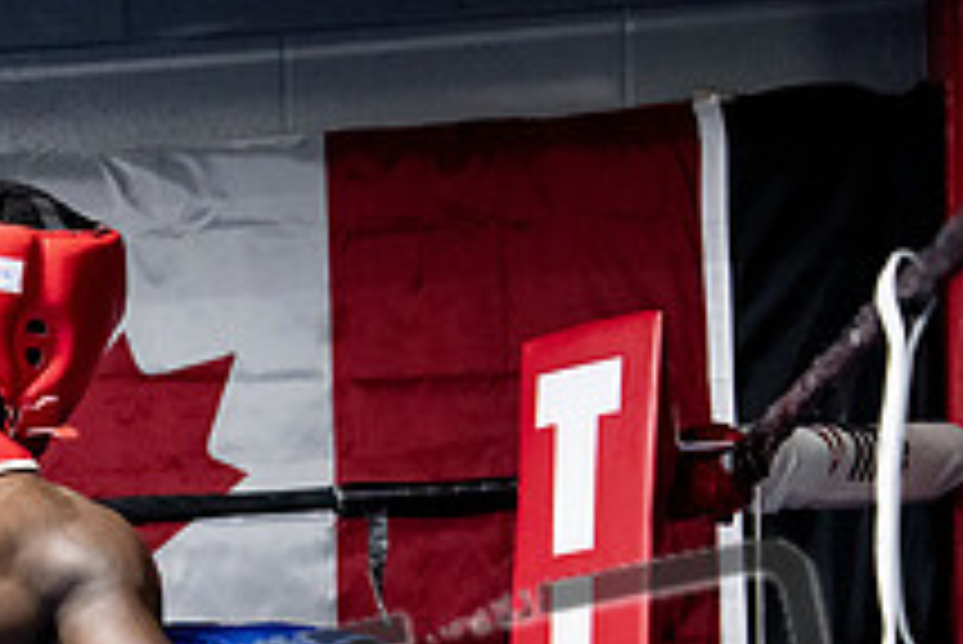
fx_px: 4417
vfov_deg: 8.2
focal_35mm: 165
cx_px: -324
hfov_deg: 12.1
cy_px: 835
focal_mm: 61
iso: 10000
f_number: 2.8
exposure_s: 1/1000
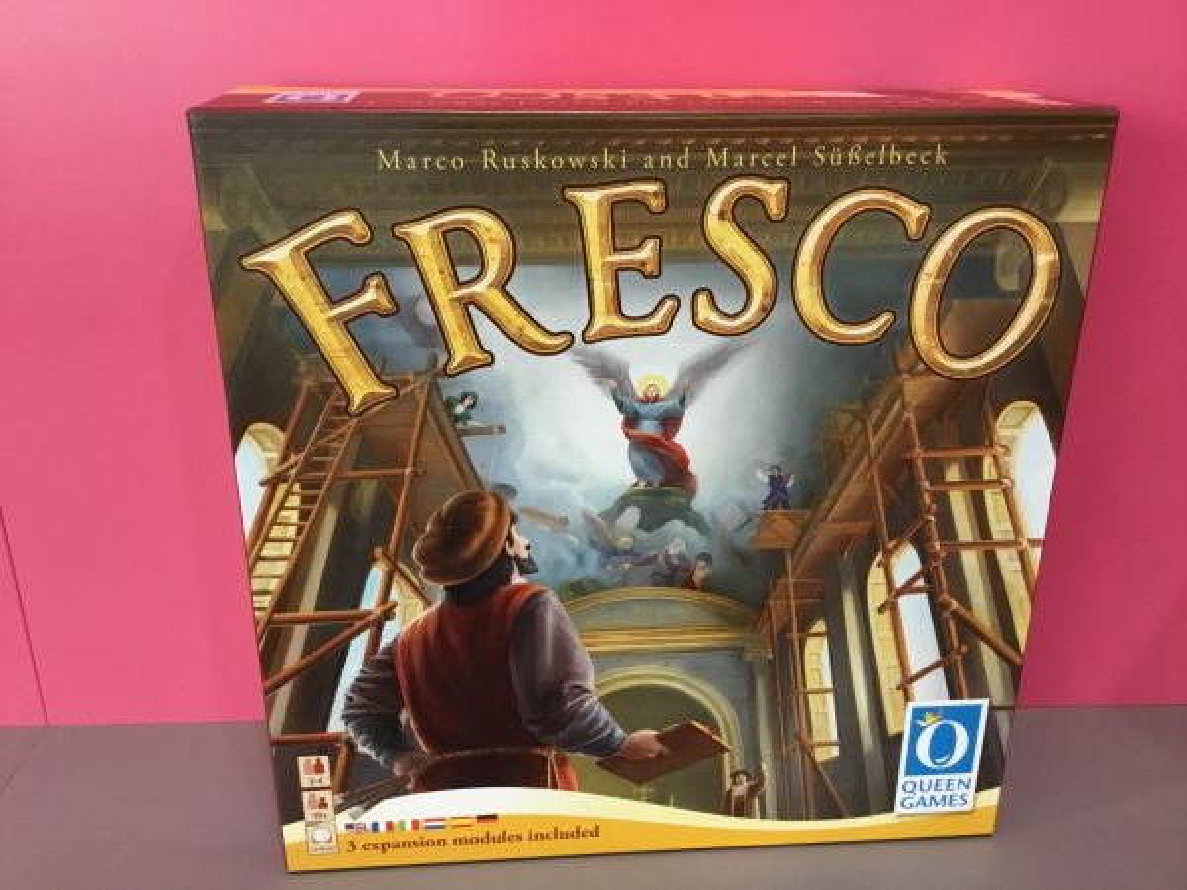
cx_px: 594
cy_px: 445
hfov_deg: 58.4
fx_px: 1063
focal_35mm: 31
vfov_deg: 45.4
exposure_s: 1/25
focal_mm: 3.3
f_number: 2.4
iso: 200
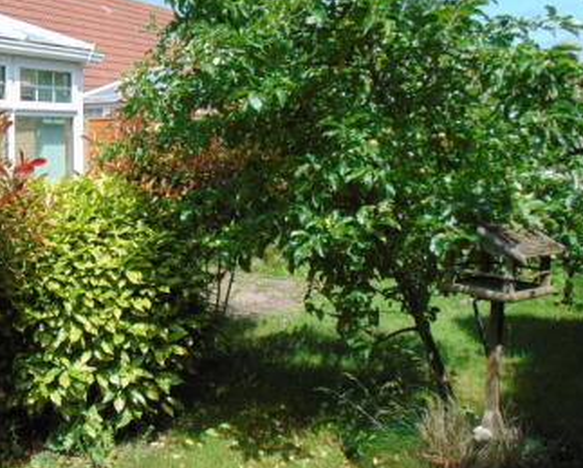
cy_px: 203
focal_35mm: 44
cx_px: 120
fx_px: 760
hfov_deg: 40.3
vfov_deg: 34.1
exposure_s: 1/800
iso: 80
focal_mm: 4.5
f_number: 3
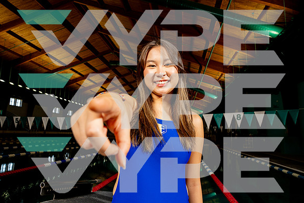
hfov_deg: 73.7
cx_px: 152
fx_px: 203
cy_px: 102
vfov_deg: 53.2
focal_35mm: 24
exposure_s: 1/125
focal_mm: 24
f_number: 7.1
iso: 500
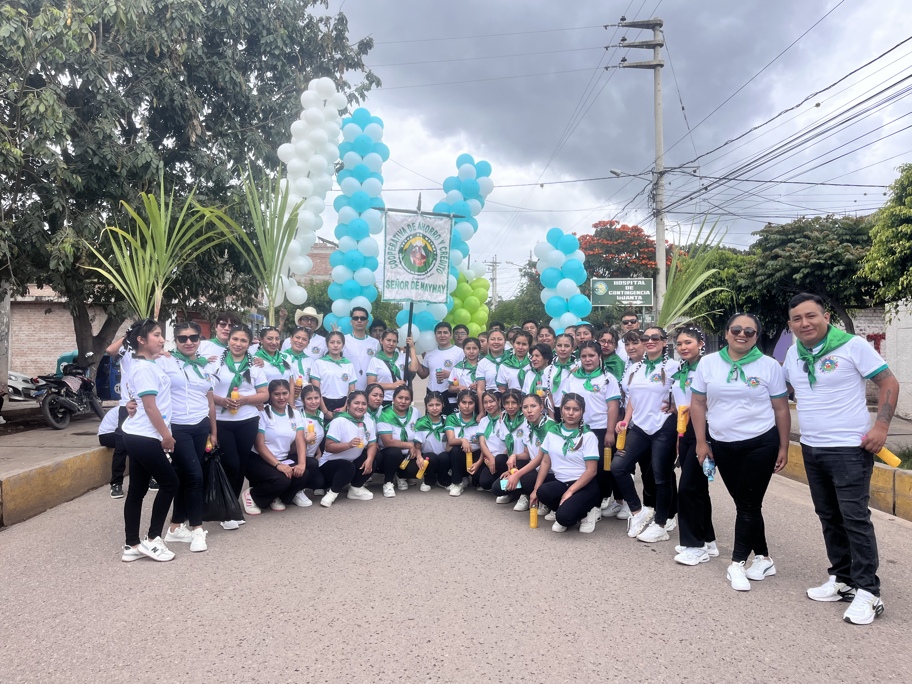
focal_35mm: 26
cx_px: 456
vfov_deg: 53.1
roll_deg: -1.0
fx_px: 685
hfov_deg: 67.3
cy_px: 342
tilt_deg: +1.0
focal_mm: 5.1
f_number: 1.6
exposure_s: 1/1372
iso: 50
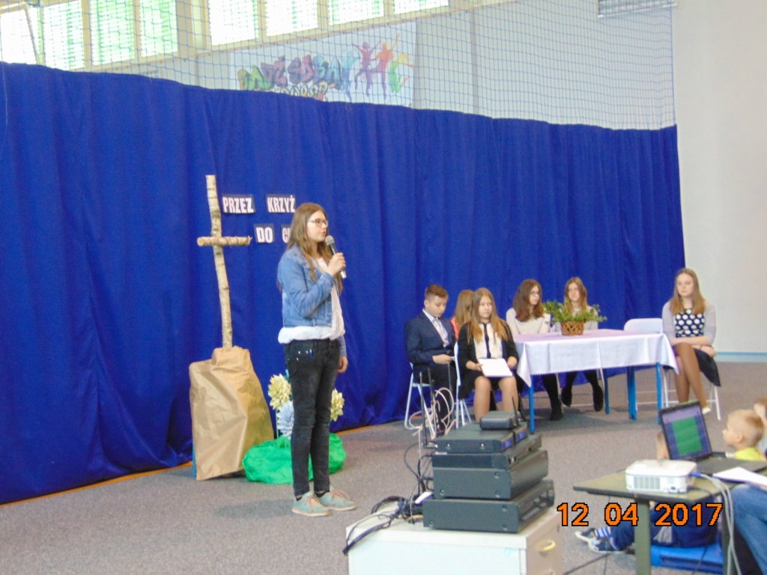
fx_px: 1329
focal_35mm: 60
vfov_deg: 24.4
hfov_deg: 32.2
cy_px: 288
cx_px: 384
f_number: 3.6
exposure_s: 1/15
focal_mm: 10.8
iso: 400
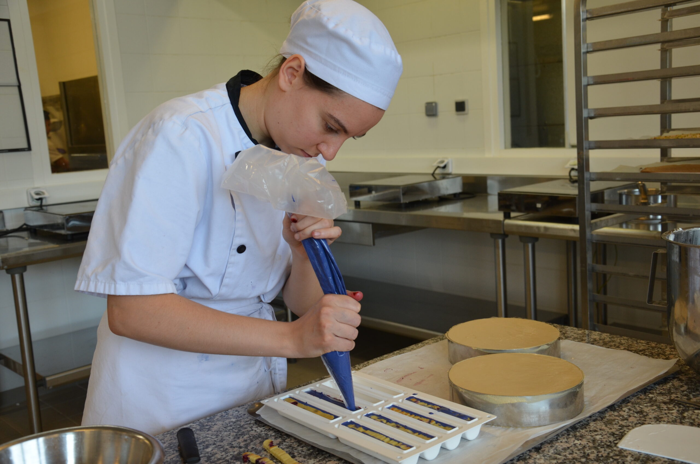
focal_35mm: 39
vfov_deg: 34.1
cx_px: 350
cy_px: 232
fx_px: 757
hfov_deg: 49.6
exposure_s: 1/125
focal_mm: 26
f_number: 5.6
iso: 400
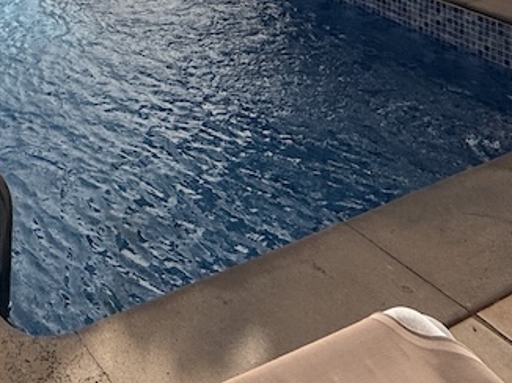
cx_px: 38
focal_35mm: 55
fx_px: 813
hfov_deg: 32.9
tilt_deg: +1.2
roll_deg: -0.1
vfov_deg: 19.8
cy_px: -298
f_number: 2.2
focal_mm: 2.22
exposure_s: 1/4425
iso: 50
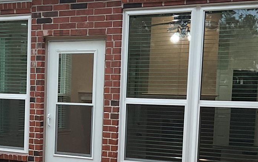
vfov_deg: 14.0
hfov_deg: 22.1
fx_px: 647
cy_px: 161
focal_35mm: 92
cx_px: 39
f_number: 1.8
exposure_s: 1/60
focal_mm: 3
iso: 40
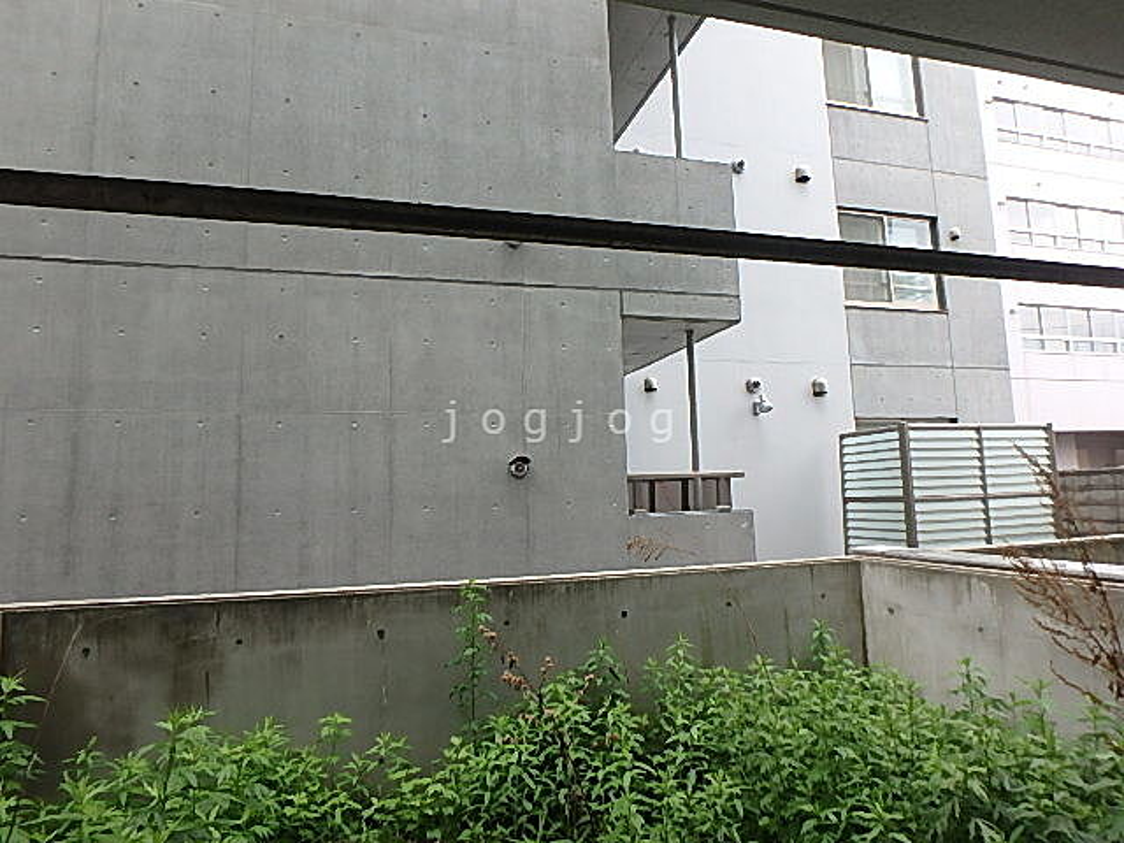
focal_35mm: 21
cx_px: 562
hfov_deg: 79.0
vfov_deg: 63.4
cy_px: 422
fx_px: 682
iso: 125
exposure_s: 1/100
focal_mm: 3.7
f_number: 3.5
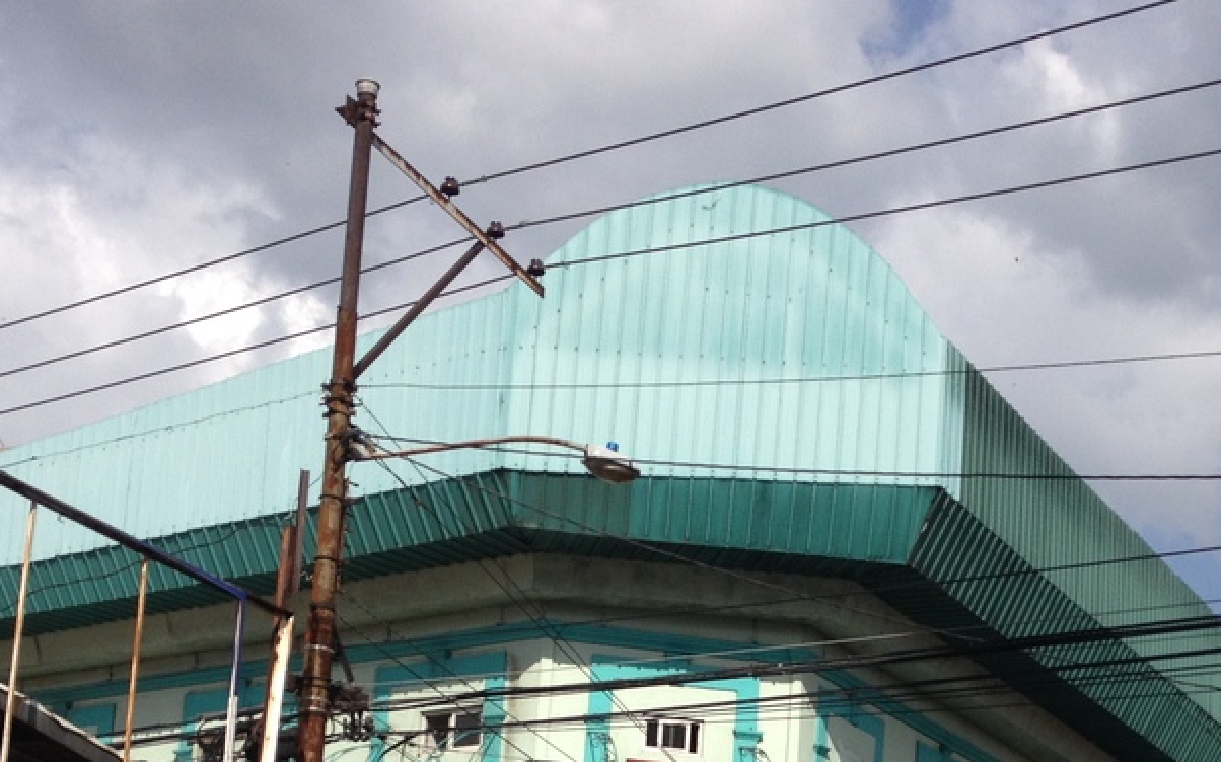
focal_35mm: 74
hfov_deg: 27.8
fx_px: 2462
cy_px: 894
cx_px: 742
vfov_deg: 16.9
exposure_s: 1/2045
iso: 50
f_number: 2.4
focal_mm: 4.28
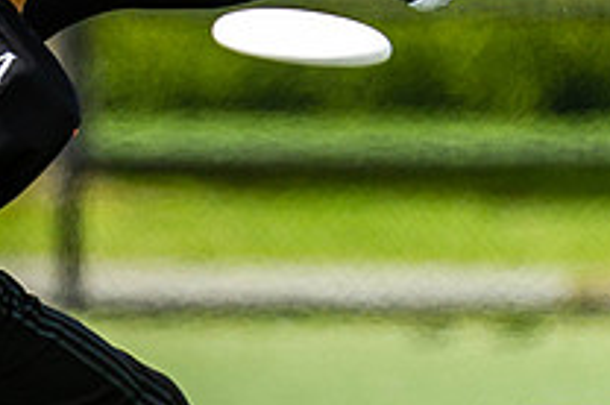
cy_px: 4
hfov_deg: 1.2
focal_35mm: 1721
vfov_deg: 0.8
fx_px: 29116
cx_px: 135
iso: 280
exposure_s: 1/1000
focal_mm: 400
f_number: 4
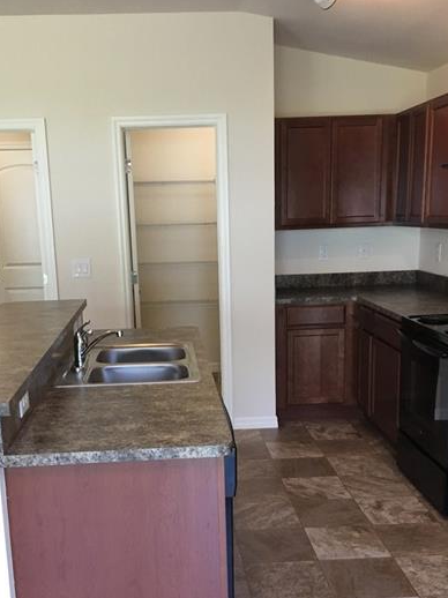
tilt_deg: -13.4
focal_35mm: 43
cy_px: 384
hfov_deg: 33.5
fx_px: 743
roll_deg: +1.3
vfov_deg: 43.4
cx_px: 199
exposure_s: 1/33
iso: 50
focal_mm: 4.15
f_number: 2.2
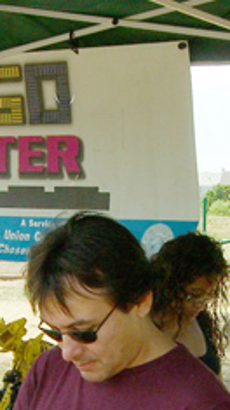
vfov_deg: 15.1
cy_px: 370
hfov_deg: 8.6
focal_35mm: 141
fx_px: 1530
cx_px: 113
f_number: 4
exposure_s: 1/500
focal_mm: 7.9
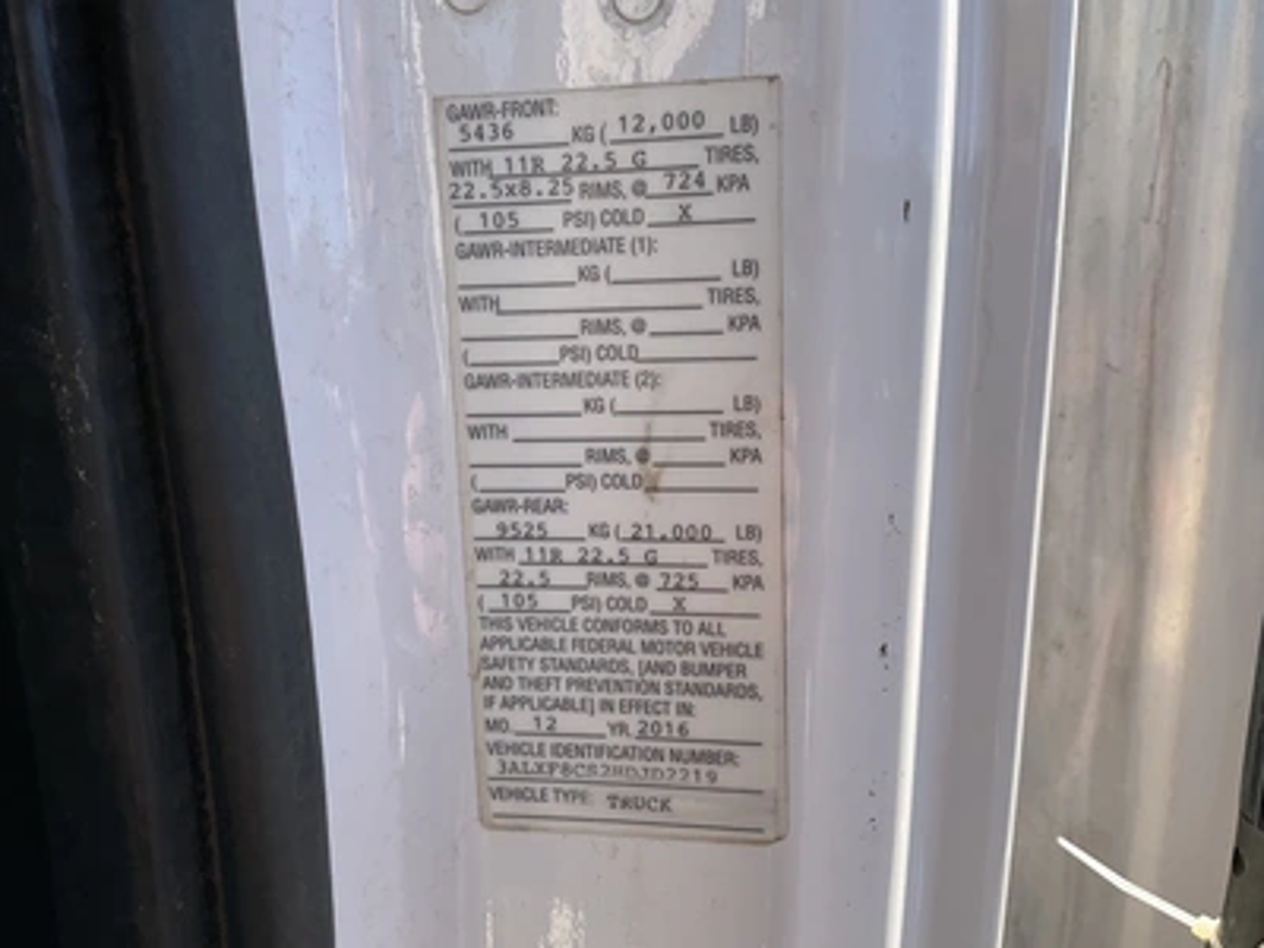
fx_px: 1059
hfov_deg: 61.7
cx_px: 632
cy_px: 474
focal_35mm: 29
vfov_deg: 48.2
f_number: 1.8
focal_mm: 3
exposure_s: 1/691
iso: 25
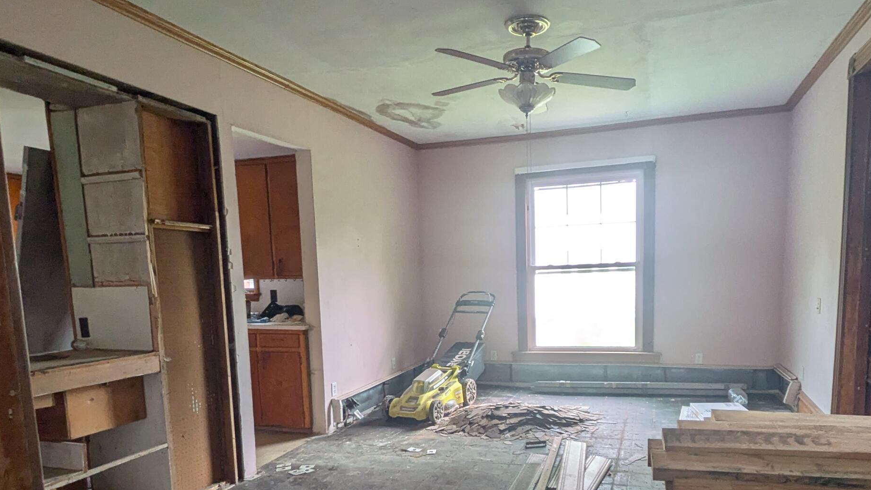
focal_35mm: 25
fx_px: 577
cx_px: 484
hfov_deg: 73.8
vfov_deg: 45.0
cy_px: 344
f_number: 2.2
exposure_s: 1/40
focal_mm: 1.83
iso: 116
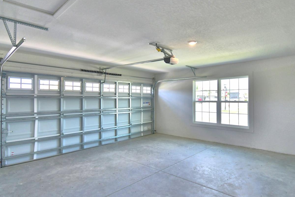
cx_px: 157
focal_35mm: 20
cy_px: 97
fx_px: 164
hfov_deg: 83.9
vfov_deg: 61.9
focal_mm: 10
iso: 200
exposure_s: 1/125
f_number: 4.5
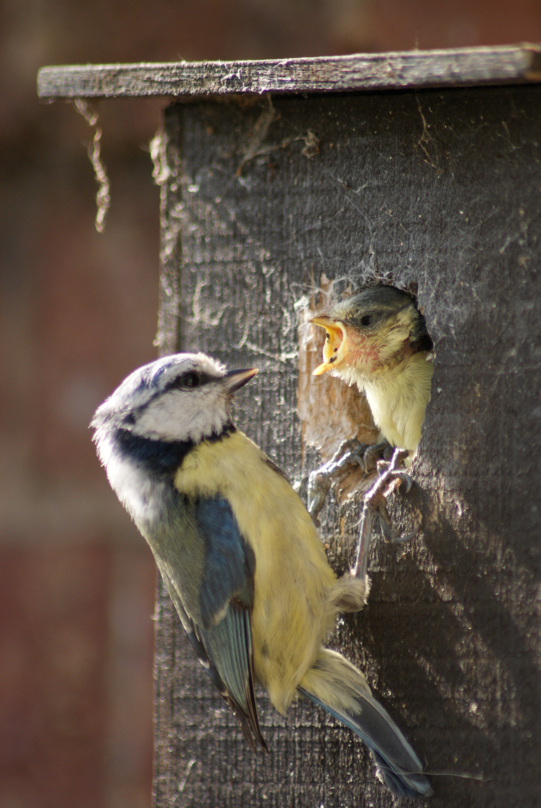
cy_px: 404
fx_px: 10114
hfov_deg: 3.1
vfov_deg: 4.6
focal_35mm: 450
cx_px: 270
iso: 320
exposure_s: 1/500
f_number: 5.6
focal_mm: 300
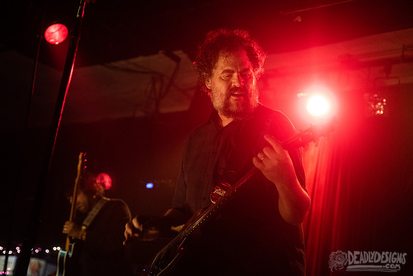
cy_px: 138
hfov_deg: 28.8
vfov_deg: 19.5
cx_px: 206
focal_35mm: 70
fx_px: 803
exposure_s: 1/160
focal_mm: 70
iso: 3200
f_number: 3.2
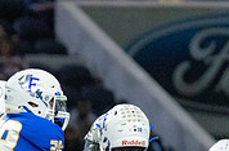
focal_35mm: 881
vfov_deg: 1.5
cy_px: 249
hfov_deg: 2.3
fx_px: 5580
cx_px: -254
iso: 4000
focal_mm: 200
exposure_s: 1/1250
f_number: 2.8
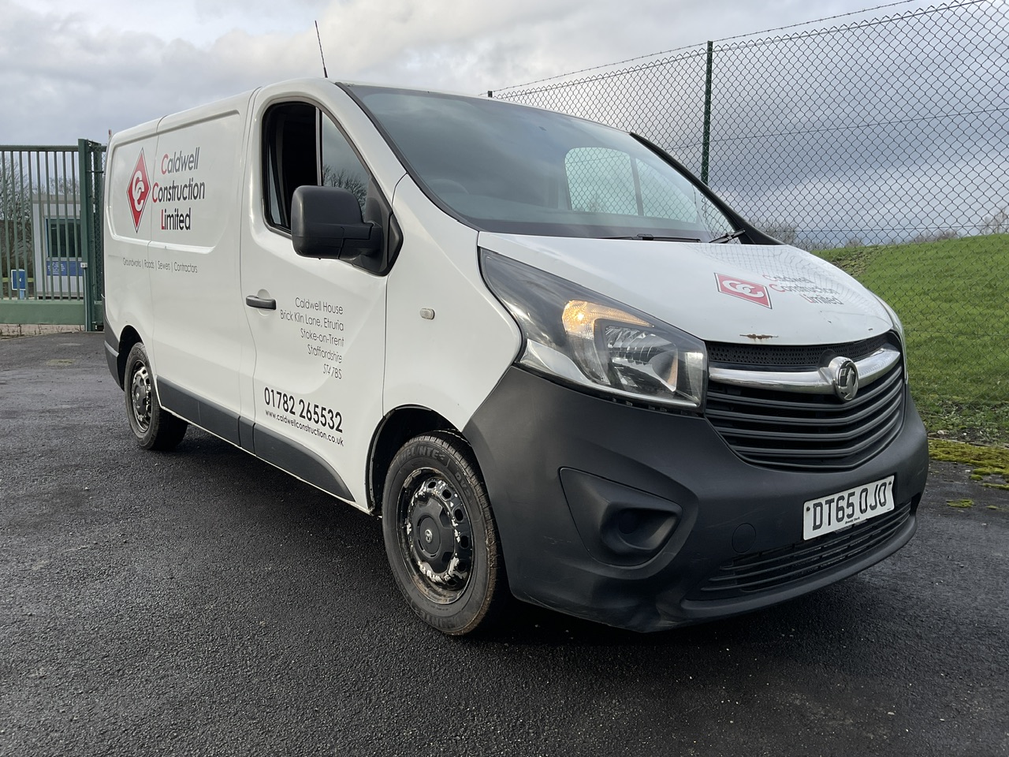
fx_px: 845
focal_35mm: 29
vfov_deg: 48.2
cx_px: 504
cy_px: 378
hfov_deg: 61.7
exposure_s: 1/461
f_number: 1.8
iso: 16
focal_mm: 3
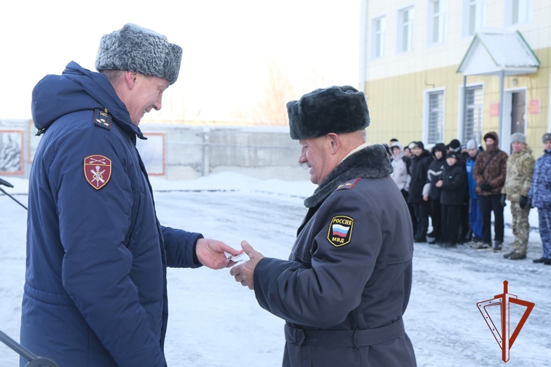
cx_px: 276
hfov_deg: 33.9
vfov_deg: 23.0
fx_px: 903
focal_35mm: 59
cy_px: 184
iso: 320
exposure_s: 1/110
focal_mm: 39.3
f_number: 5
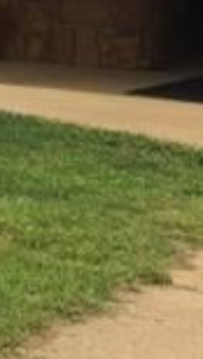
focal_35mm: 131
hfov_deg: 8.8
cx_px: -201
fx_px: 1249
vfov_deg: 15.6
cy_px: -100
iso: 32
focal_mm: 4.15
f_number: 2.2
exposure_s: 1/1642
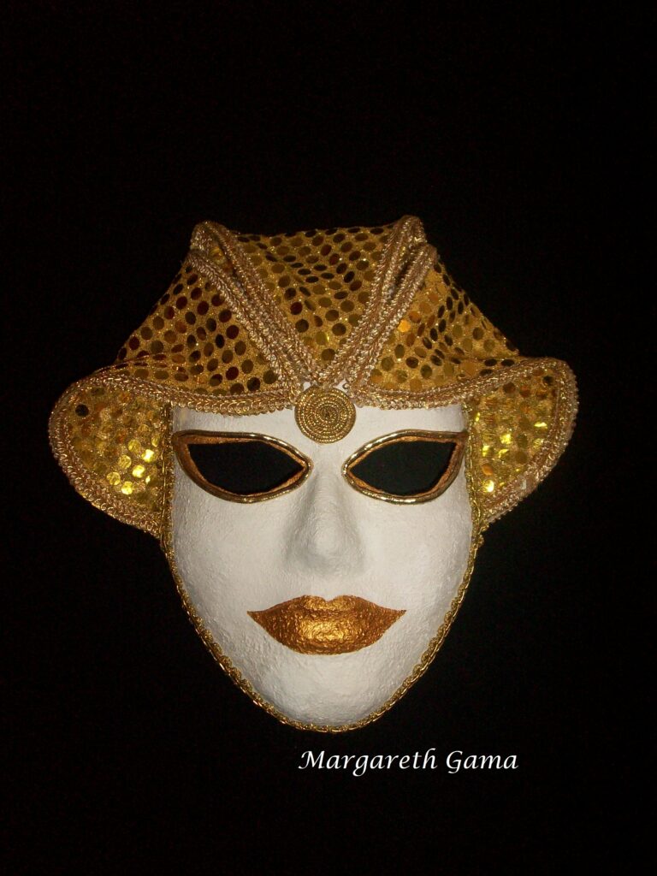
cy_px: 438
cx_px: 328
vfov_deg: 54.0
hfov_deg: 41.8
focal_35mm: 34
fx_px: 860
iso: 160
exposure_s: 1/60
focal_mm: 5.7
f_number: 2.8
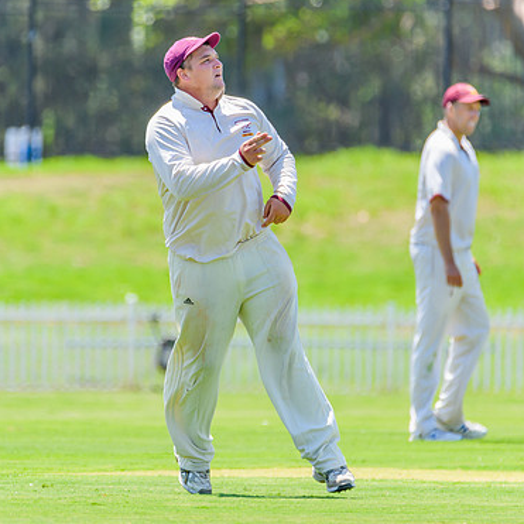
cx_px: 229
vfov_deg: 2.3
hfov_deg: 2.3
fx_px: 13324
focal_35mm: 778
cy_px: 252
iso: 400
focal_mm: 500
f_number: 6.3
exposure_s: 1/640
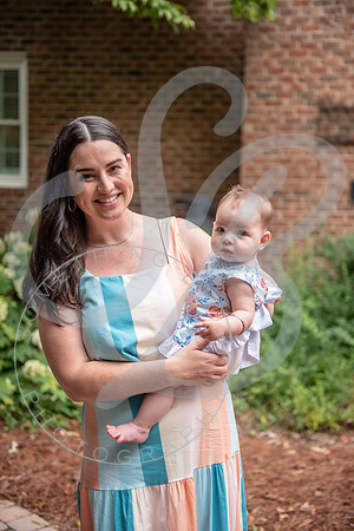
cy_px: 266
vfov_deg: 38.2
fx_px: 767
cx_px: 177
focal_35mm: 52
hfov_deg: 26.0
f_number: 2.8
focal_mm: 52
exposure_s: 1/800
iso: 200
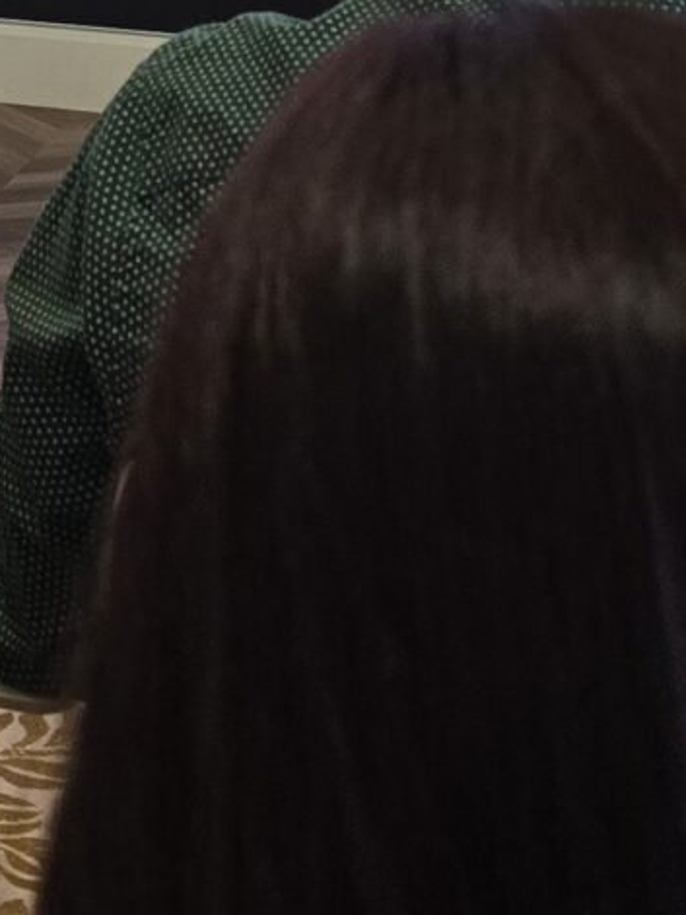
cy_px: -1121
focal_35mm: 125
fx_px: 3304
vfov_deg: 12.9
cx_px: -400
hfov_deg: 11.3
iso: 160
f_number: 1.7
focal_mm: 6.3
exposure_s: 1/180
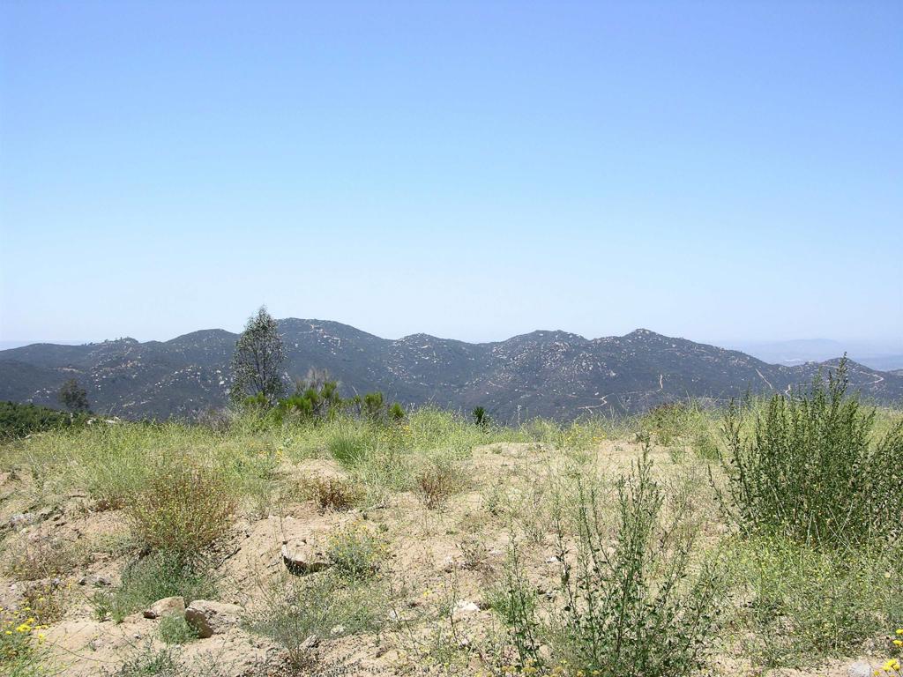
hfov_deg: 52.6
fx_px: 913
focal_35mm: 35
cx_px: 452
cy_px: 338
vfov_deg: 40.7
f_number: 8
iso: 50
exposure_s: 1/183
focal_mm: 8.9
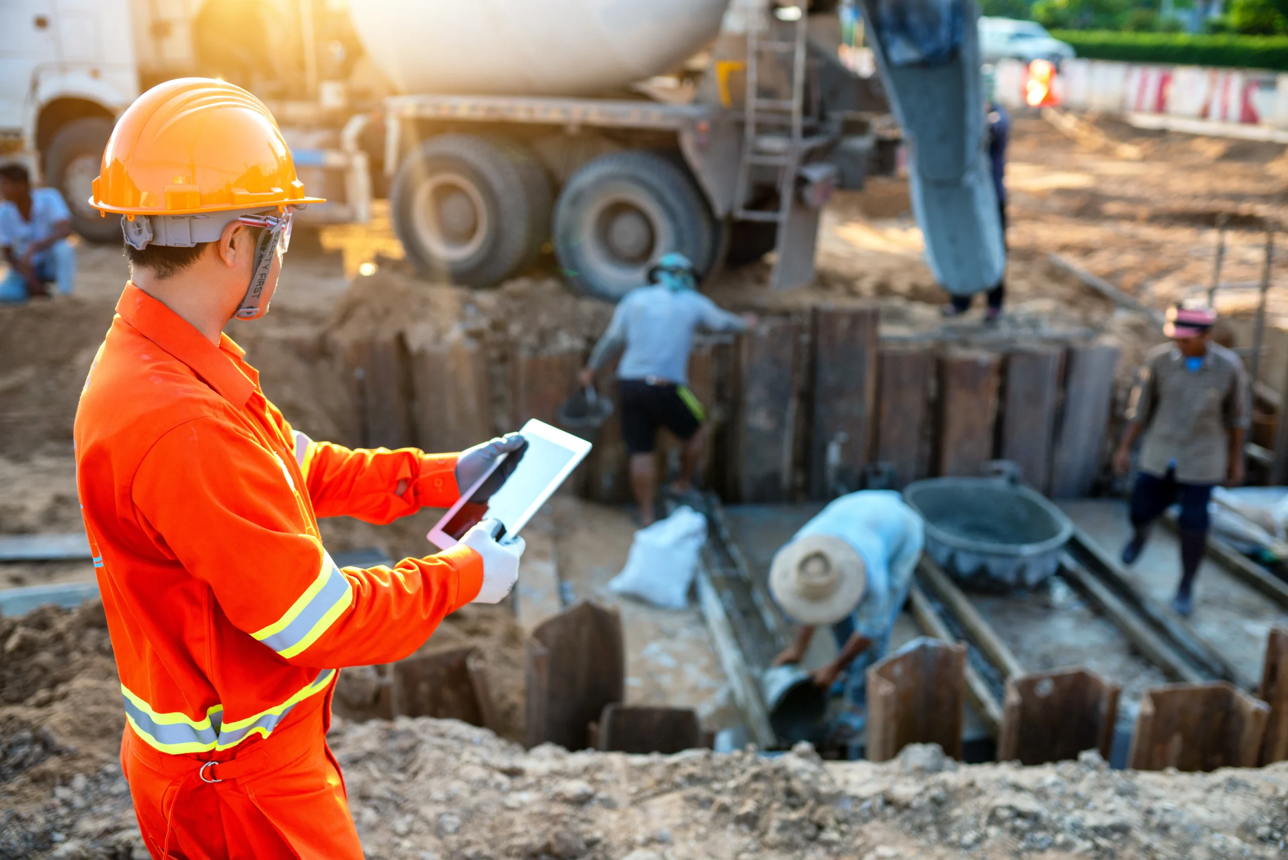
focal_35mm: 35
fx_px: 1252
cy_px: 430
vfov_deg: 37.9
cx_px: 644
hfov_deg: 54.4
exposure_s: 1/640
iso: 100
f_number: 2.2
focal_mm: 35
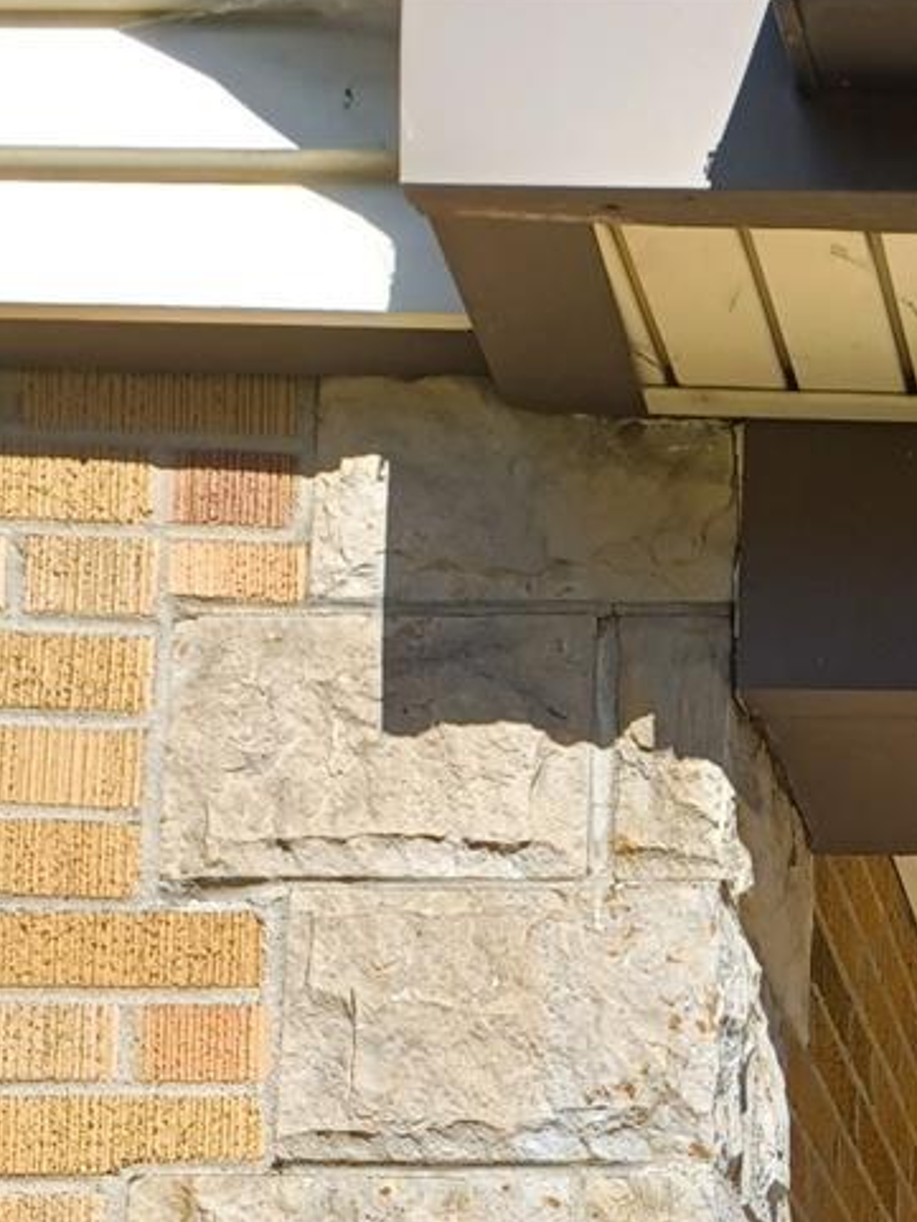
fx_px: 2754
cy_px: 1893
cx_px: 1386
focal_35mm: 78
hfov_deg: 17.1
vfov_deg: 20.8
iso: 40
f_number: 1.8
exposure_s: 1/120
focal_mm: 4.6
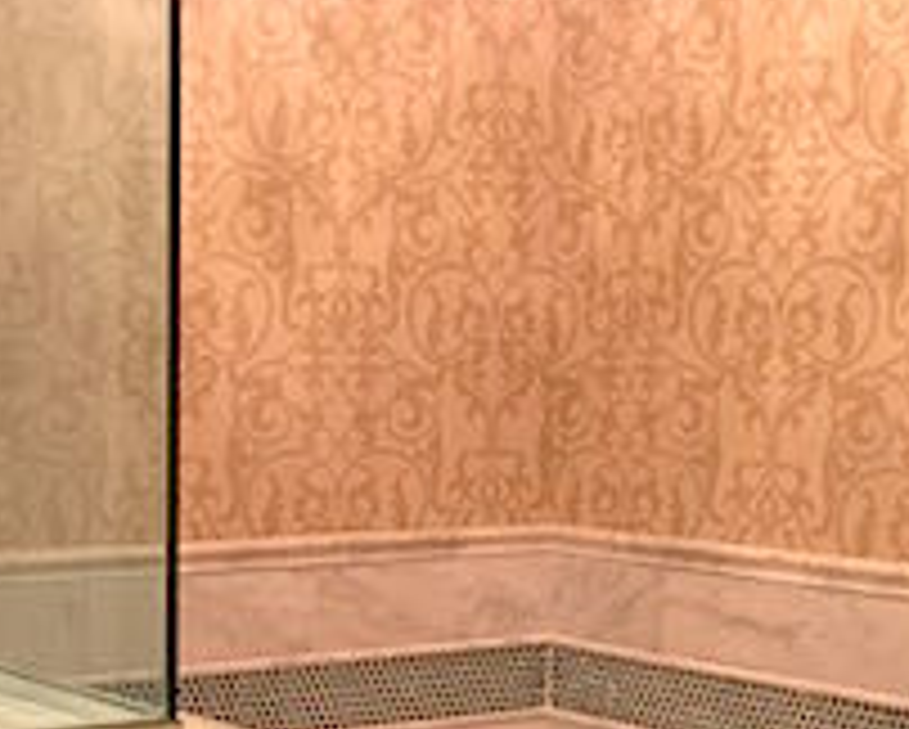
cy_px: 677
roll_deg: -0.8
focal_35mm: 77
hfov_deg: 24.5
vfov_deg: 19.5
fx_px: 2074
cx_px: 266
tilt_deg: -8.4
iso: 100
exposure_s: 1/30
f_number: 2.2
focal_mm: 4.15
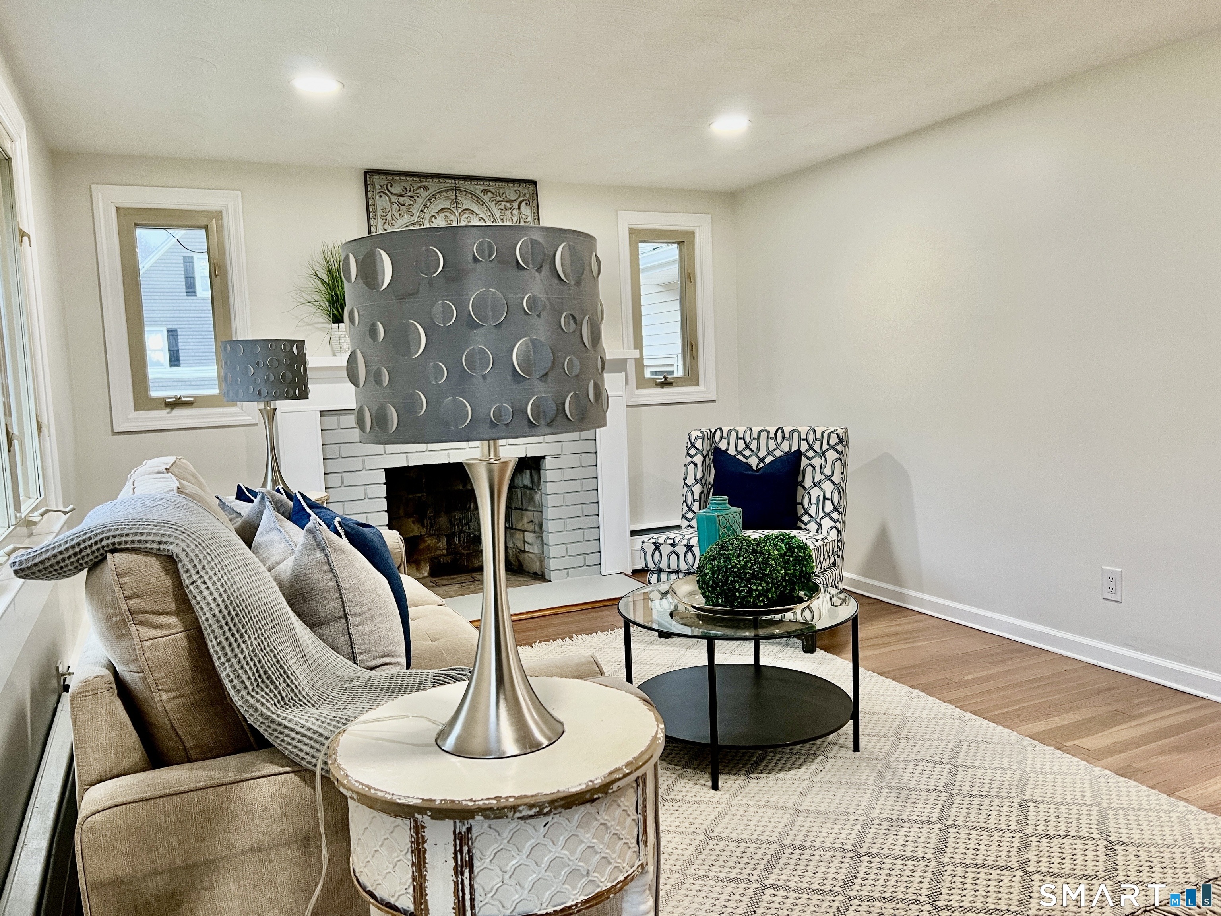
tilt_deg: -6.8
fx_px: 917
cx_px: 610
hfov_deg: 67.3
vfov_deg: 53.1
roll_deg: +3.2
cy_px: 458
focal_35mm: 26
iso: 80
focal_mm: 5.7
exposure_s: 1/60
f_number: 1.5
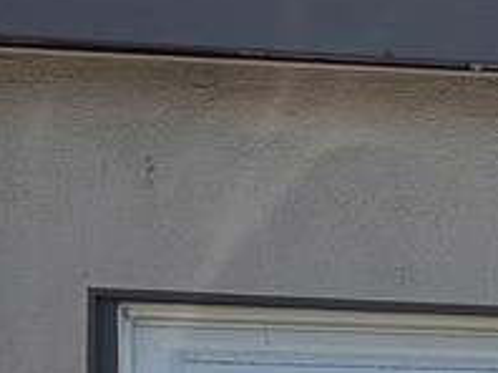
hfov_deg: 15.8
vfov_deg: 11.8
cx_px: 636
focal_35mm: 119
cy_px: 587
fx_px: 1710
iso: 10
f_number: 1.7
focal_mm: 6.3
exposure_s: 1/624
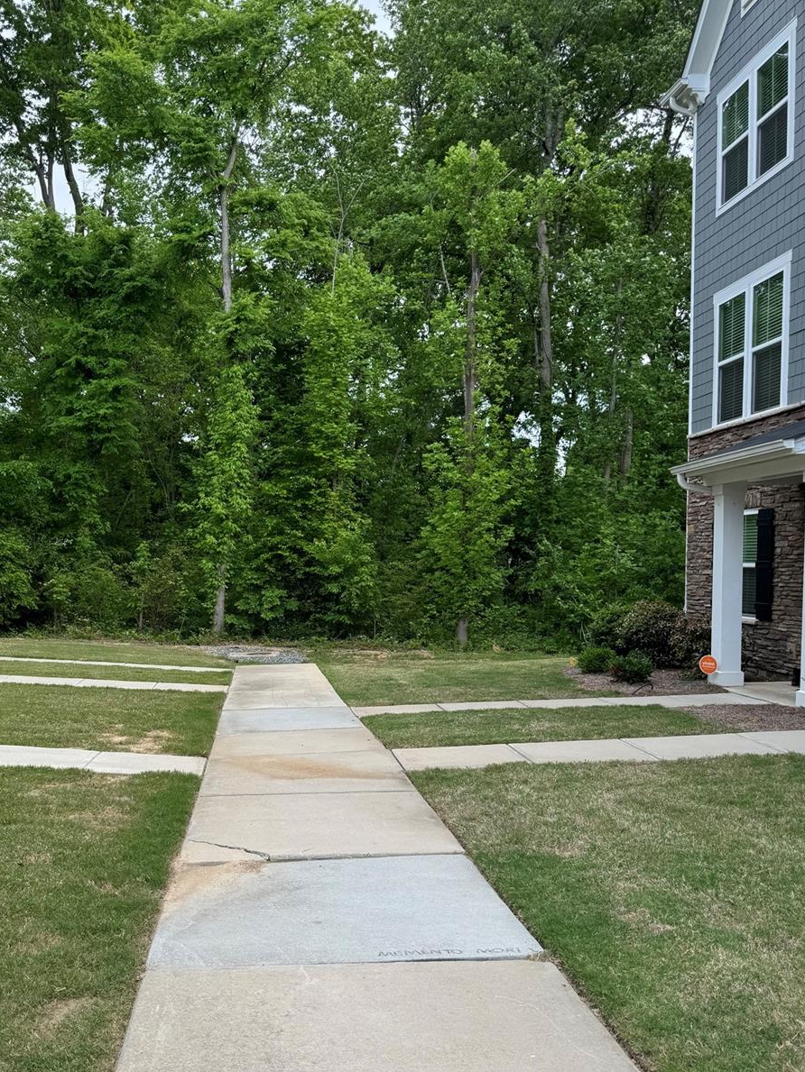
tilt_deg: -1.8
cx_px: 298
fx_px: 961
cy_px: 634
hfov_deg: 45.0
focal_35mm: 31
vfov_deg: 58.0
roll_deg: +0.5
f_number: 1.78
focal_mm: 6.76
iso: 80
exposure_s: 1/802
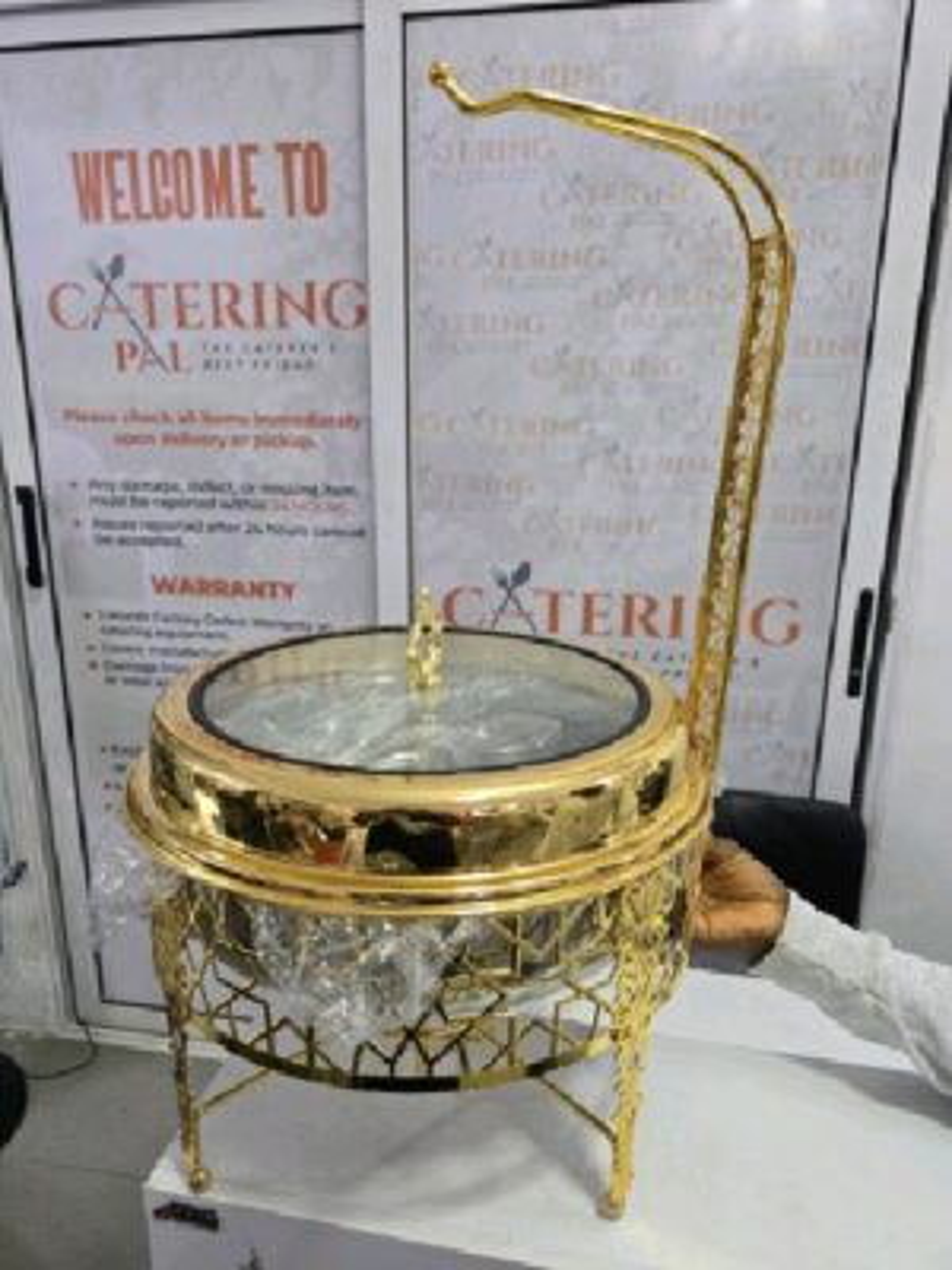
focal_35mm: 23
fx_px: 843
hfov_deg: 58.9
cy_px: 635
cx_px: 476
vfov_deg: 73.9
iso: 400
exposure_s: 1/101
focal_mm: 6.3
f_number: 1.7
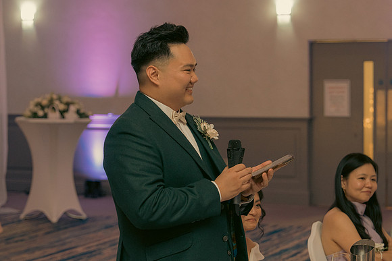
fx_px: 1144
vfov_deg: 13.0
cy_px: 130
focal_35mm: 105
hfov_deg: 19.5
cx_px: 196
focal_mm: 70
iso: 2500
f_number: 3.5
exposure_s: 1/160
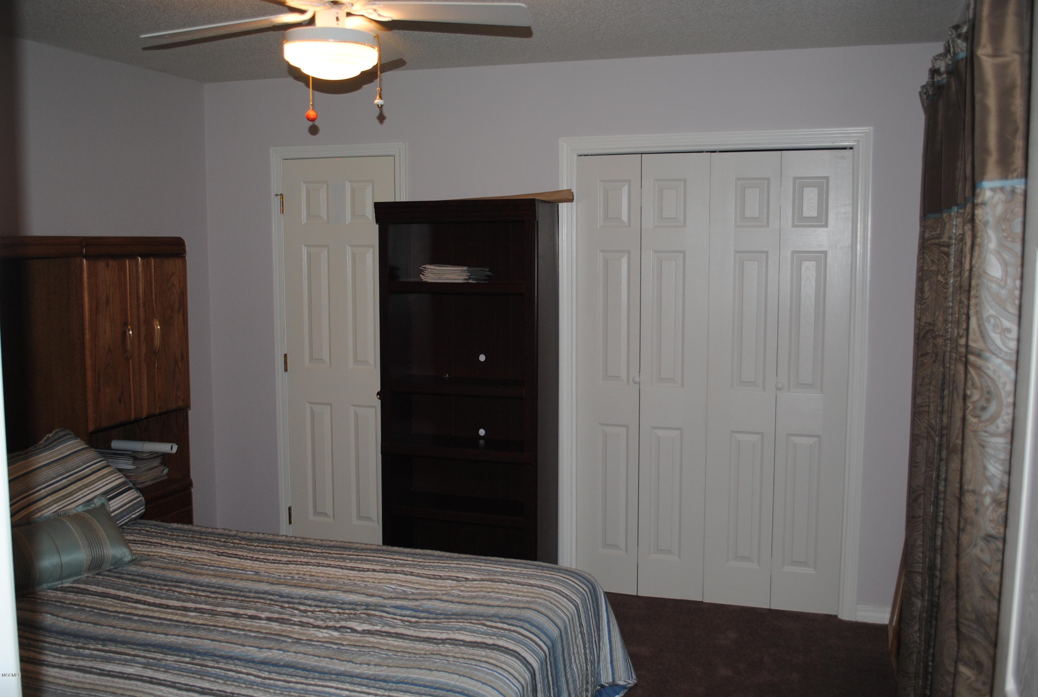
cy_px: 348
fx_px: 953
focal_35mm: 33
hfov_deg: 57.1
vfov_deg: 40.1
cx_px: 519
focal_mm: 22
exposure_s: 1/60
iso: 200
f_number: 4
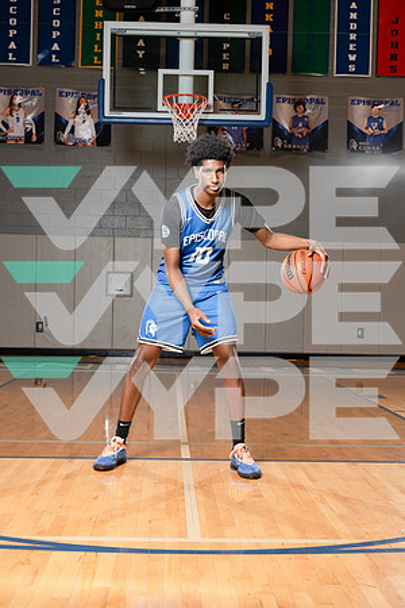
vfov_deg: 40.3
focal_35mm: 49
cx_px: 202
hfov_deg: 27.5
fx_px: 827
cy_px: 304
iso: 400
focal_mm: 49
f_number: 5.6
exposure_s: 1/250
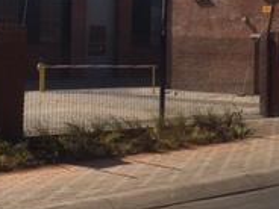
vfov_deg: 18.4
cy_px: 23
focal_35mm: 79
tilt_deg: +2.6
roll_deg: +0.0
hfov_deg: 24.4
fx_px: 637
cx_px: 212
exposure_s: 1/2959
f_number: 2.2
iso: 25
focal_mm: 4.15
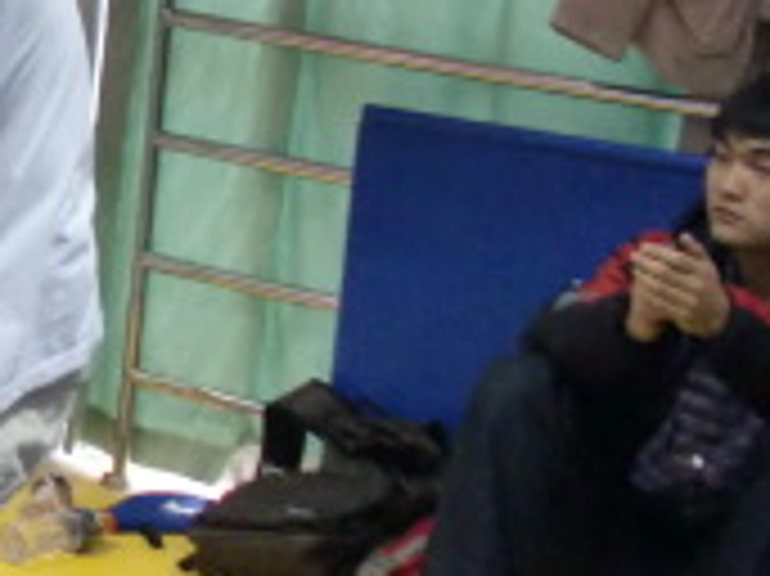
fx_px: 3001
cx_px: -531
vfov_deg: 10.9
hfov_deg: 13.4
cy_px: 130
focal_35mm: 135
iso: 400
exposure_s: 1/60
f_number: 2.8
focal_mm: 6.3
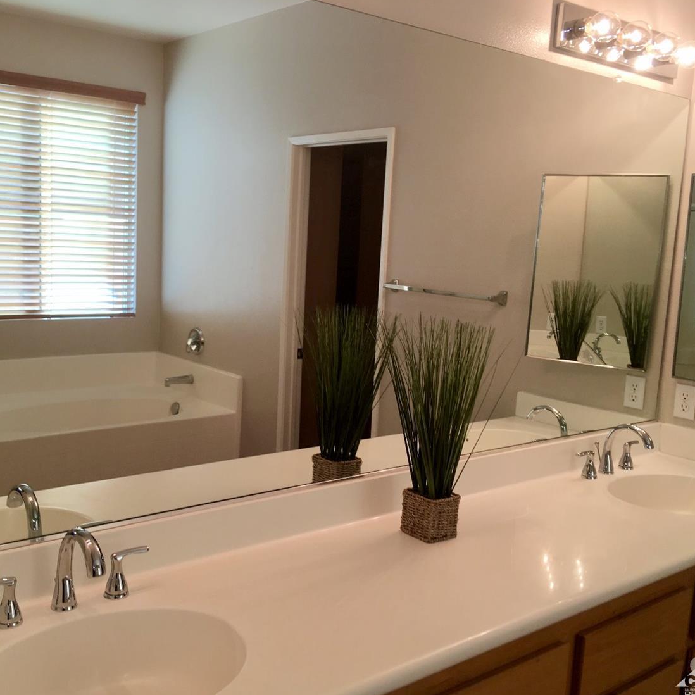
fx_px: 795
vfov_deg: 47.2
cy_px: 348
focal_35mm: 35
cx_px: 282
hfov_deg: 47.0
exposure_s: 1/40
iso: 25
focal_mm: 4.15
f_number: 2.2
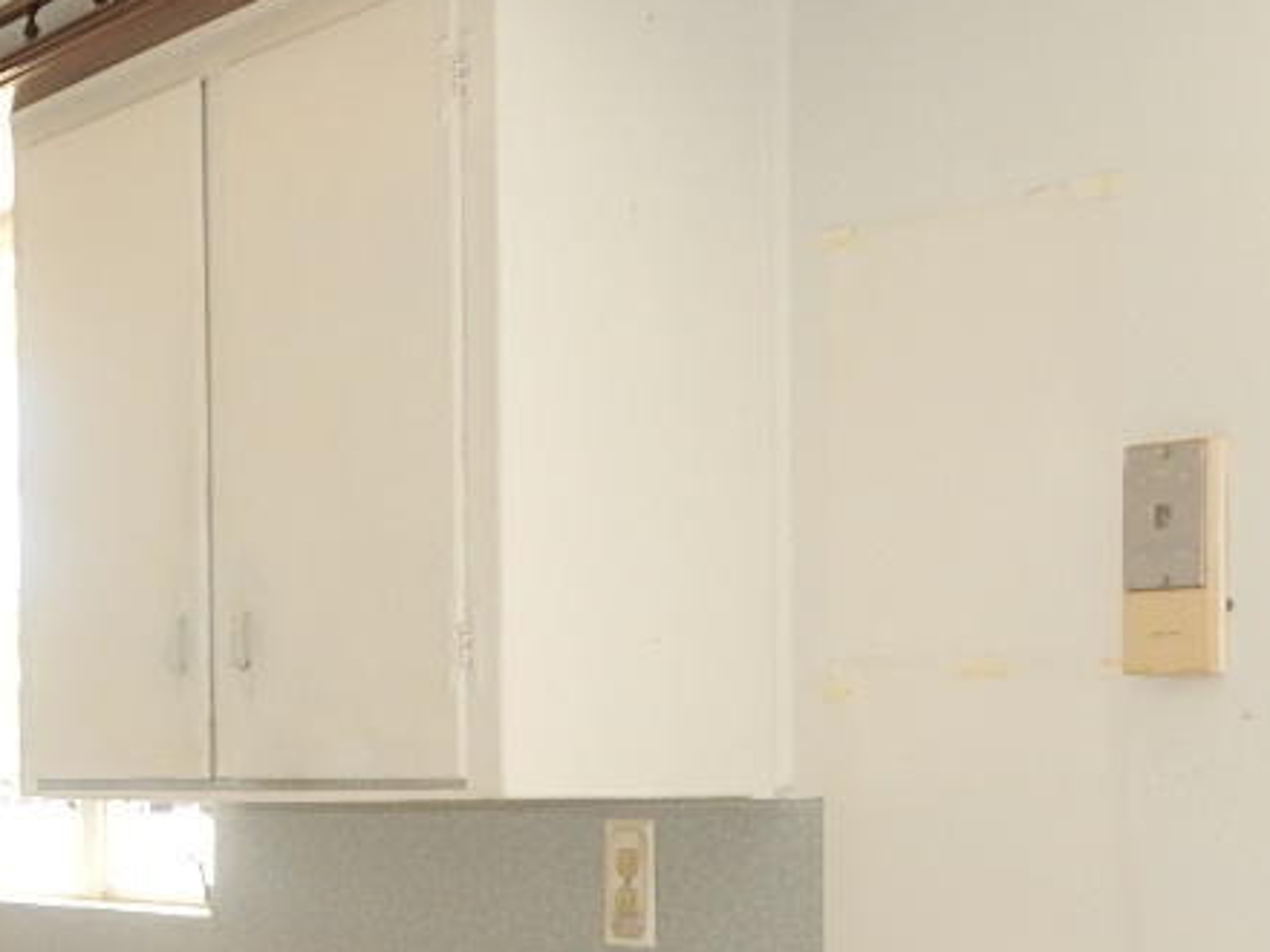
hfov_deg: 21.7
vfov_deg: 18.3
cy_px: 773
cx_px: -447
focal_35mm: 80
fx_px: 2935
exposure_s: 1/60
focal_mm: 4
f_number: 3
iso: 125
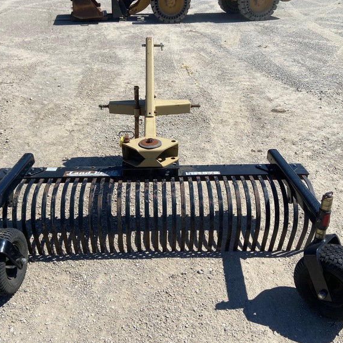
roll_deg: +1.7
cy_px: 167
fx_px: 359
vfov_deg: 51.1
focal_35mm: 32
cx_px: 154
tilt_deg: -33.3
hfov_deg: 51.0
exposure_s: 1/3610
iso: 32
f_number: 1.8
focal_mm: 4.25
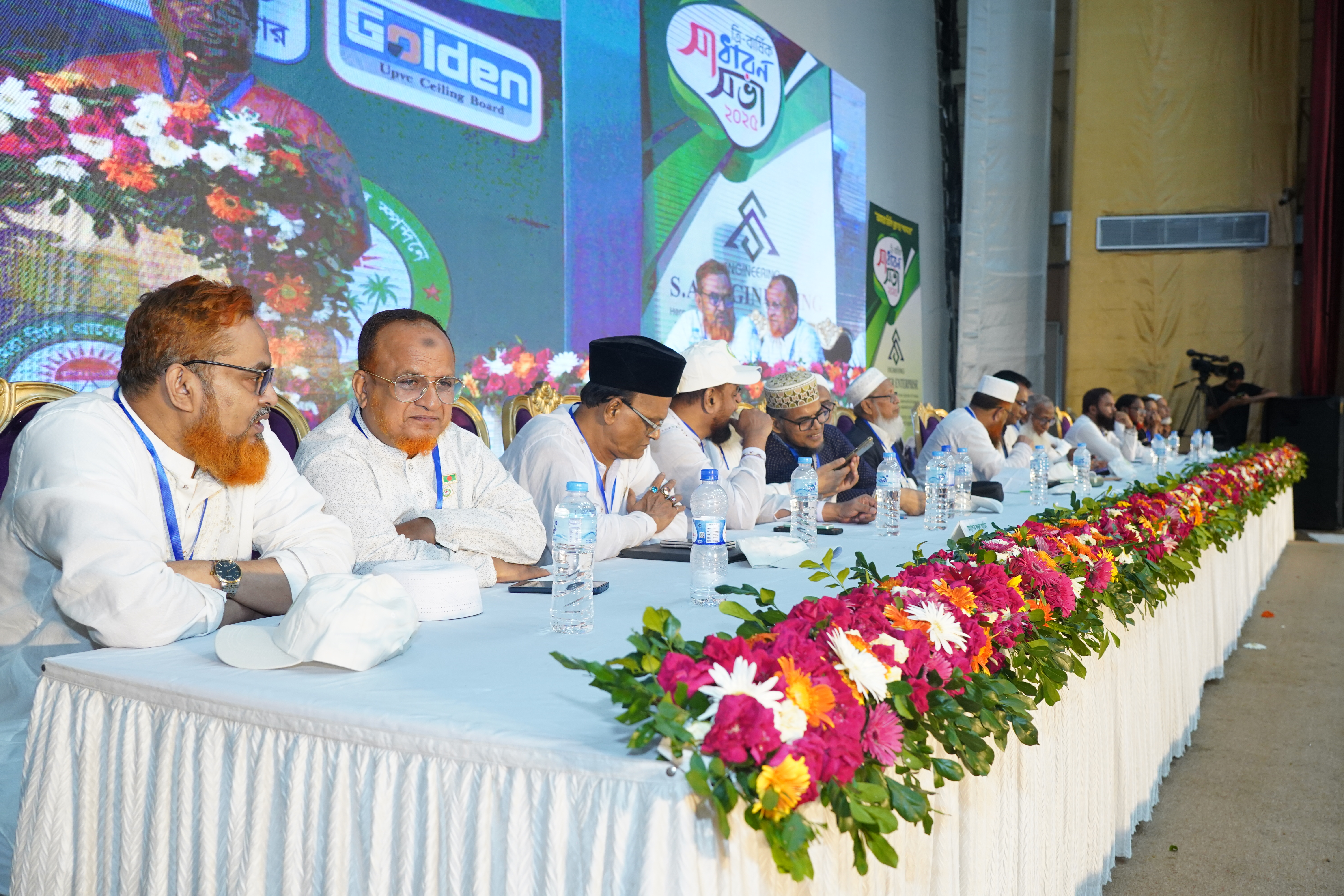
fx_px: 1195
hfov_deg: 58.7
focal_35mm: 32
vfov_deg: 41.1
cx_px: 672
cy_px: 448
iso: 2500
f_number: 5.6
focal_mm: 32
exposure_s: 1/125
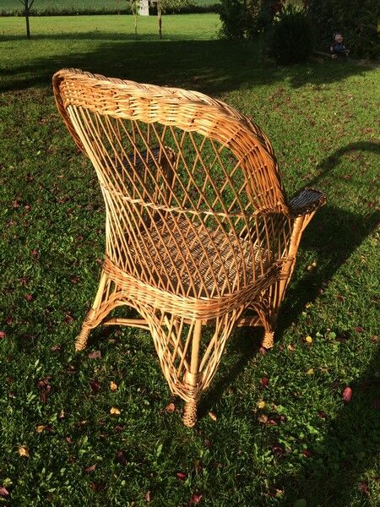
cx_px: 190
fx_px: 424
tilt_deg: -31.6
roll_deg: +0.0
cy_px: 254
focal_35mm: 29
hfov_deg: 48.2
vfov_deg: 61.7
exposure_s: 1/912
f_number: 2.2
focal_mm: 4.15
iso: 32
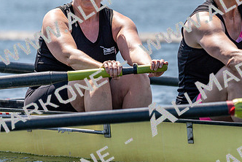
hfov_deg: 3.9
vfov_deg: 2.6
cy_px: 68
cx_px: 86
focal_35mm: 534
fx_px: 3593
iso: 400
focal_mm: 306
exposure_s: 1/2000
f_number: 6.3
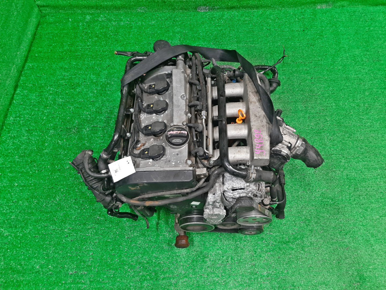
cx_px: 193
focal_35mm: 26
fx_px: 290
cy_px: 145
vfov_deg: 53.1
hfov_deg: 67.3
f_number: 1.7
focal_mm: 3.93
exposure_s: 1/50
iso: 123
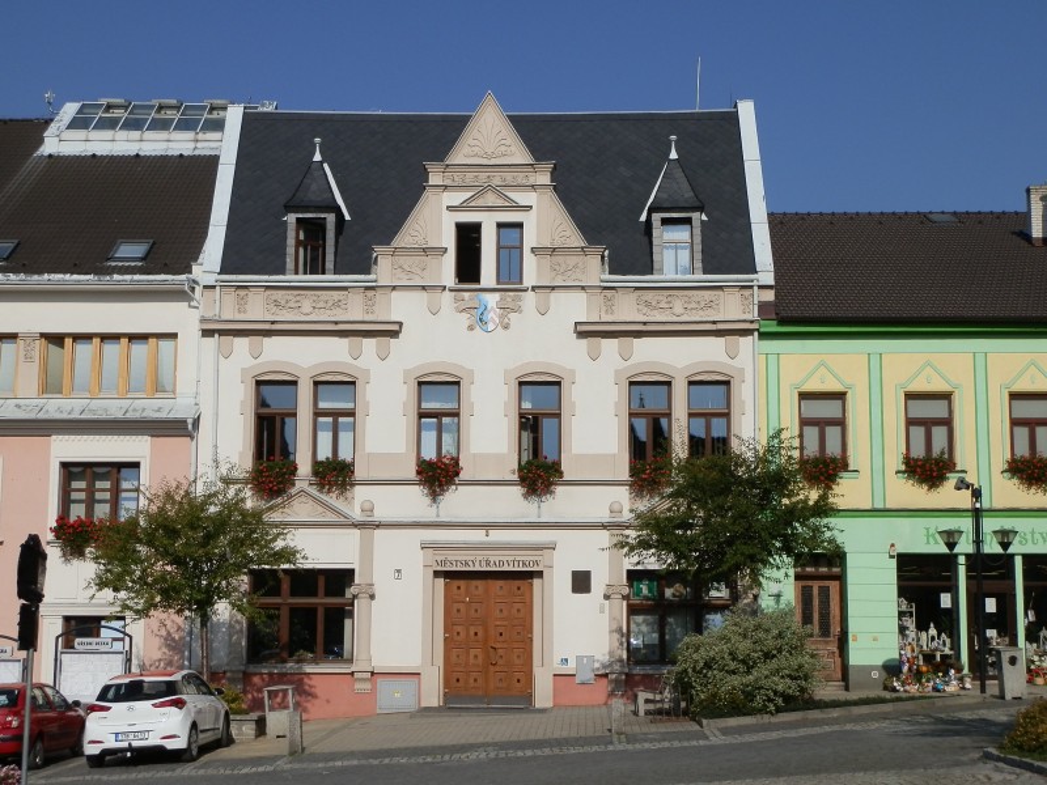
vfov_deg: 27.5
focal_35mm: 53
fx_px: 1603
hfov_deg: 36.2
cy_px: 392
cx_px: 524
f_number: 10.9
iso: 64
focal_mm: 9.58
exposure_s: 1/250
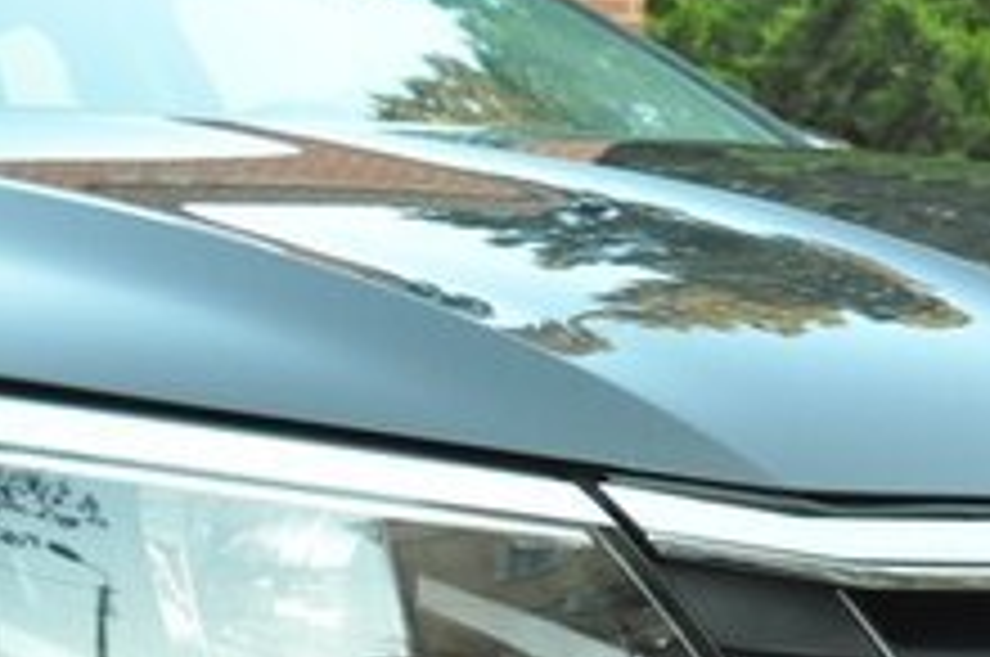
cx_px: 36
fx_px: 2718
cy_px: 927
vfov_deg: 13.2
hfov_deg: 20.1
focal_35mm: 99
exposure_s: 1/125
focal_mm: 22
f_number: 5.6
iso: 800
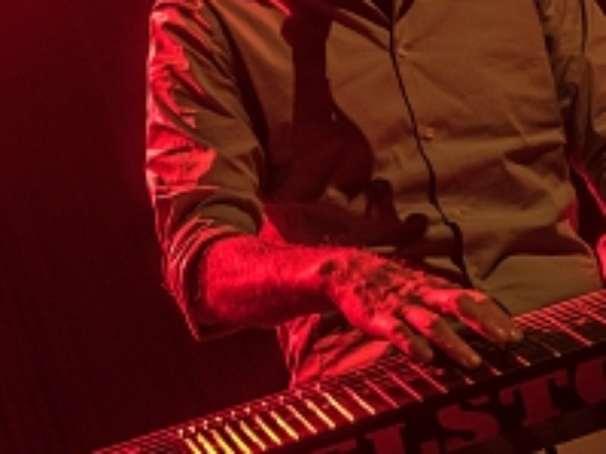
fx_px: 2922
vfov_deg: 8.8
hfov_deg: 11.8
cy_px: -14
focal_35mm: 167
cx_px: 204
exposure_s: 1/80
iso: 800
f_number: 2.8
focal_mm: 48
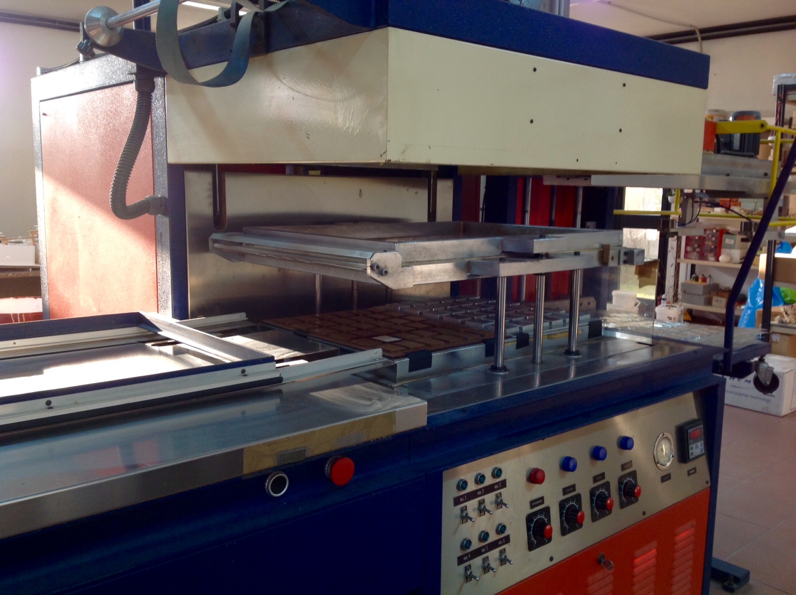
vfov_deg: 40.6
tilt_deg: -5.2
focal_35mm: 35
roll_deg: -2.1
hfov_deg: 52.7
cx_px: 398
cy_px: 298
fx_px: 804
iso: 50
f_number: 2.4
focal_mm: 4.28
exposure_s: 1/17
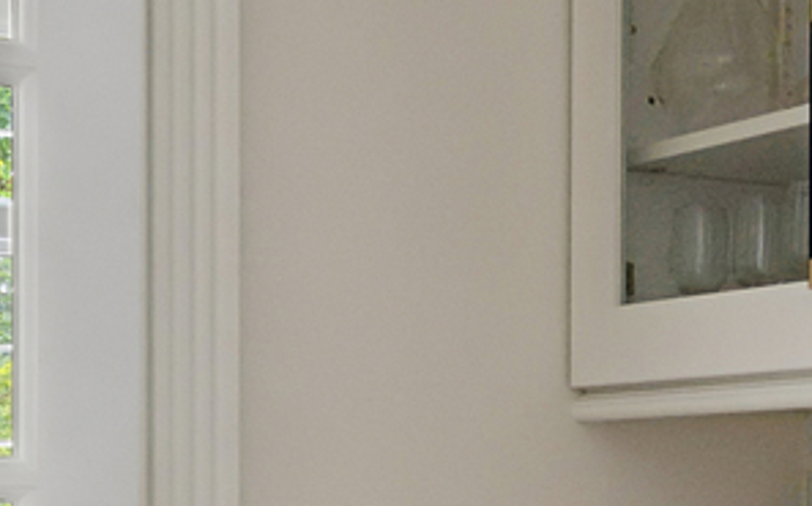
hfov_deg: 23.3
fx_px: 1968
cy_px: 487
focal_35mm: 89
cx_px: 476
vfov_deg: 14.4
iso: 200
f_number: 8
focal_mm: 16
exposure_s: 1/4
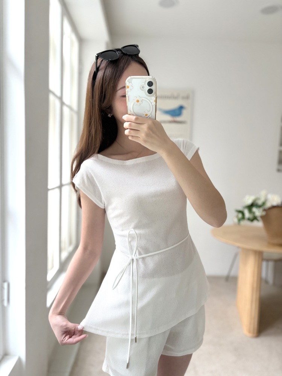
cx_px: 141
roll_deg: -2.6
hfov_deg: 53.1
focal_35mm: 26
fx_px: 282
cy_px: 188
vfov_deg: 67.3
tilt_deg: -32.3
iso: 250
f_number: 1.6
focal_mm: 5.96
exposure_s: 1/60
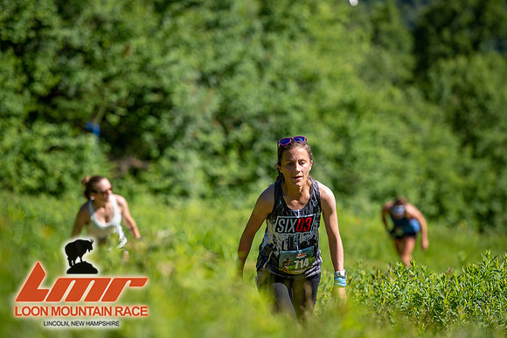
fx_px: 2465
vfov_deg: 7.9
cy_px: 169
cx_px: 254
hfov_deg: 11.7
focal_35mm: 175
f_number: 3.5
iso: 100
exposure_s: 1/640
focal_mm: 175
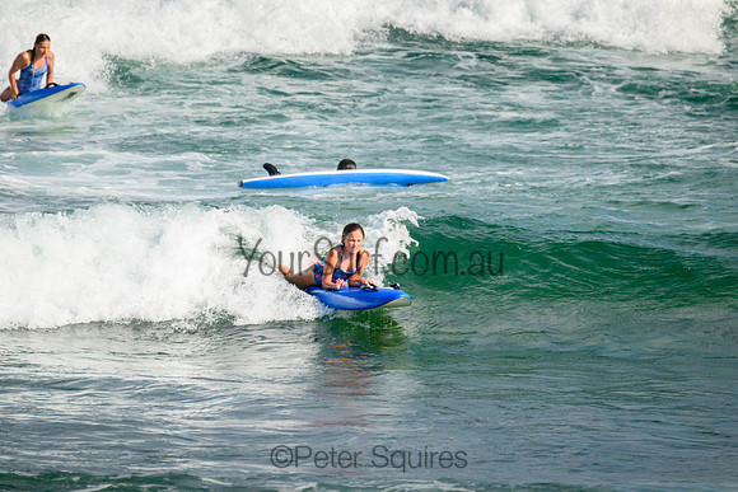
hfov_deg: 2.7
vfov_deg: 1.8
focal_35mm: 760
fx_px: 15583
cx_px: 369
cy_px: 246
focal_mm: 760
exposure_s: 1/2000
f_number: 11
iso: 900
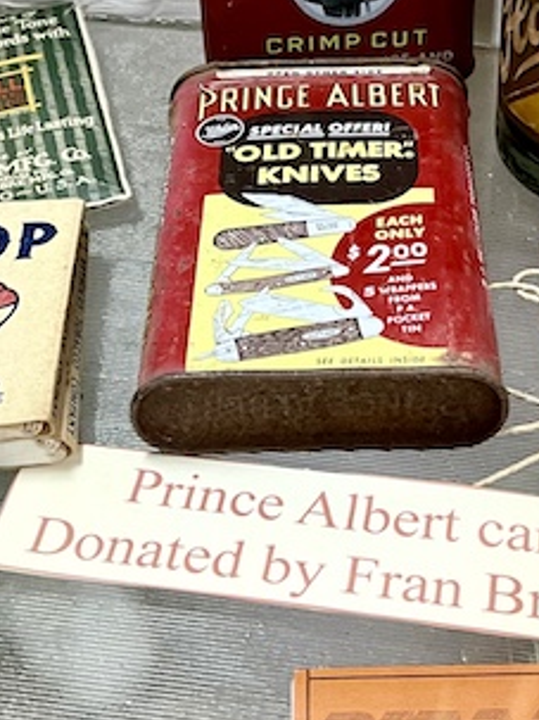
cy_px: 105
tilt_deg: -34.1
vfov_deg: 28.5
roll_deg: +1.9
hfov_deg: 22.2
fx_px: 1371
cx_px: 328
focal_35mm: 66
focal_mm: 5.1
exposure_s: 1/60
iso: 400
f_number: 1.6
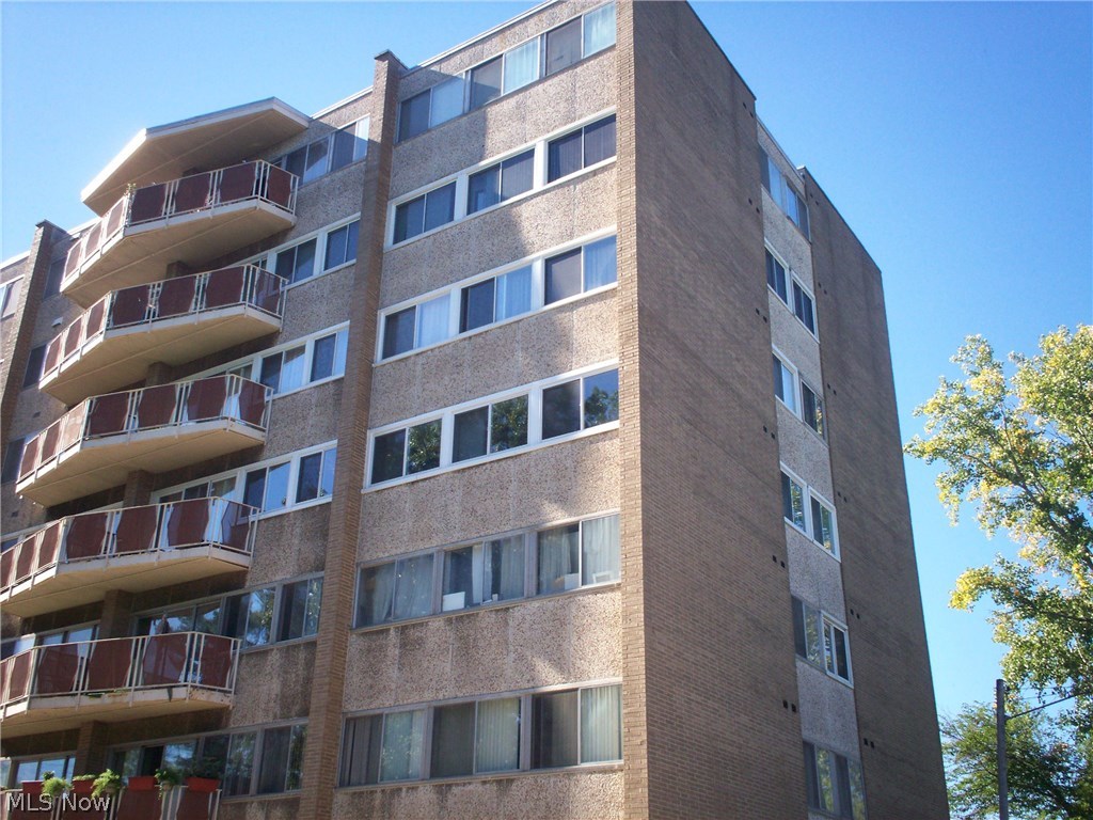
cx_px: 546
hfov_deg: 51.4
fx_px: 1137
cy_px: 410
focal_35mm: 36
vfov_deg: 39.7
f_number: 4.5
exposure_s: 1/195
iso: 100
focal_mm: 6
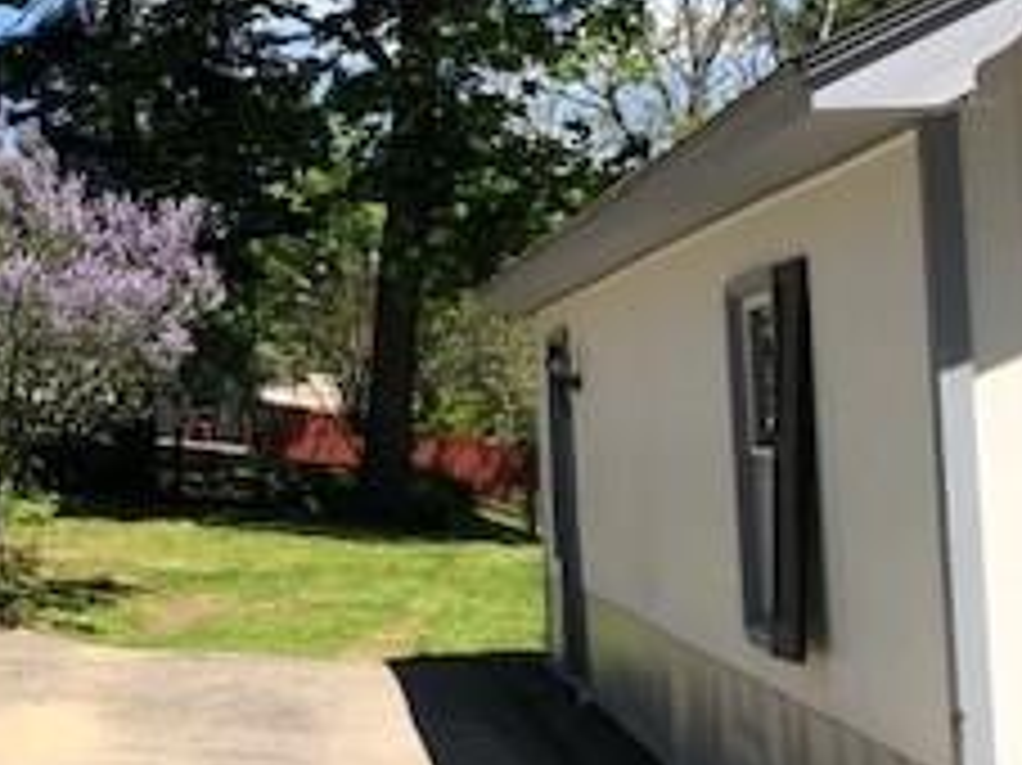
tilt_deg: +5.4
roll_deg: +0.9
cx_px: -410
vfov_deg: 18.5
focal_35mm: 79
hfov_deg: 21.6
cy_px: 202
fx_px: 2331
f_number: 1.8
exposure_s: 1/1412
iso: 20
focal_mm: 3.99
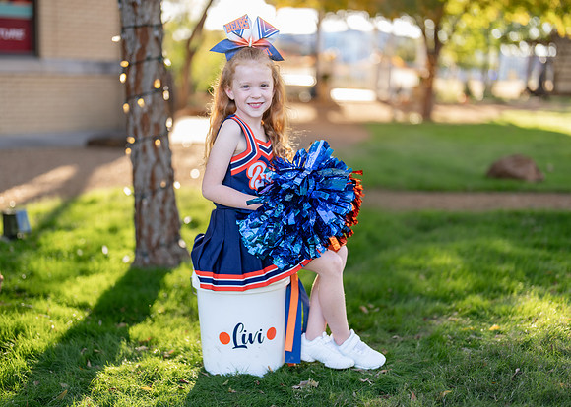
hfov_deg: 36.5
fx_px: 865
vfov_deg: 26.5
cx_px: 272
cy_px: 204
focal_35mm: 53
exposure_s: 1/640
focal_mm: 50
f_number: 1.2
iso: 100
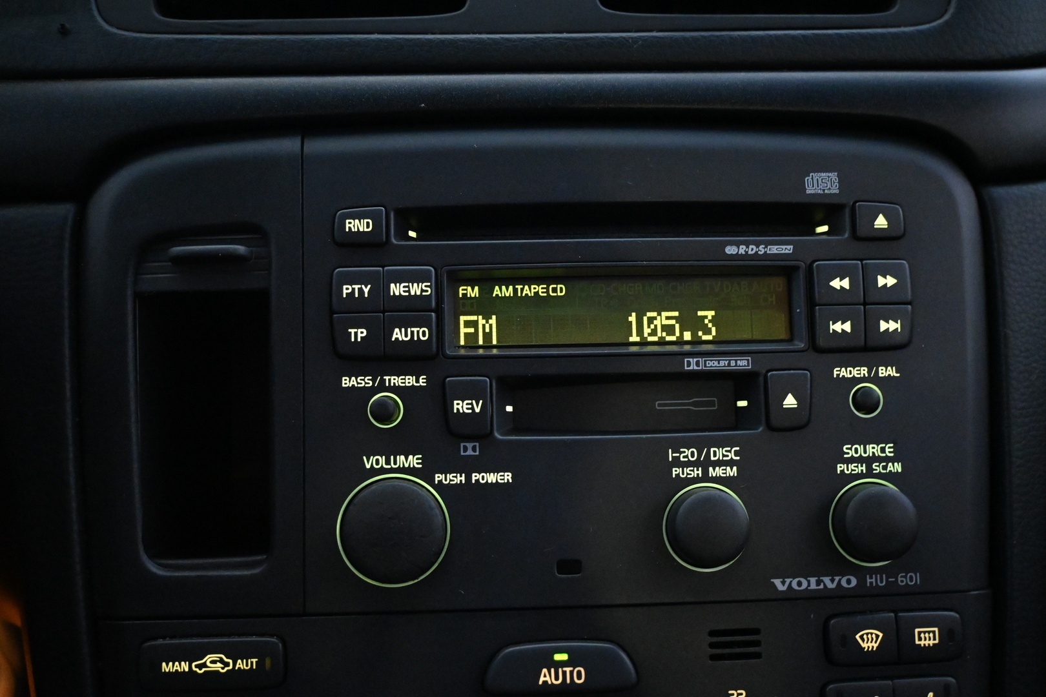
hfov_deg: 53.1
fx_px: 1046
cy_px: 348
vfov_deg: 36.9
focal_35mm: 36
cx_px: 523
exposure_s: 1/40
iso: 7200
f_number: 4.2
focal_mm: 24
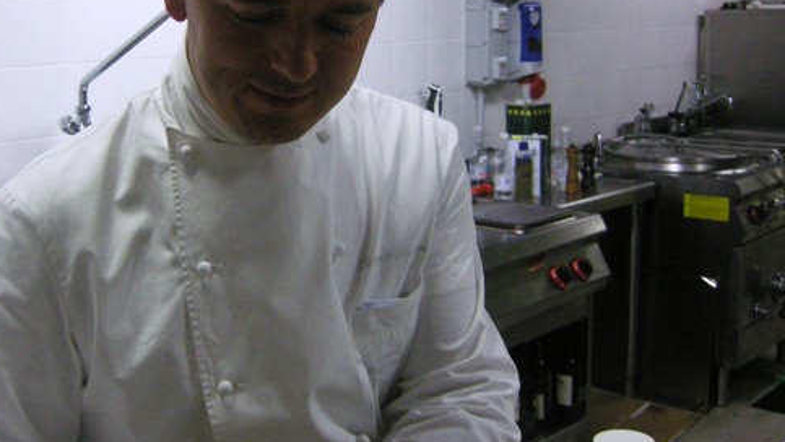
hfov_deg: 39.7
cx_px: 317
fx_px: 1083
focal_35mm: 52
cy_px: 150
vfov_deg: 23.0
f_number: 2.7
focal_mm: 7.5
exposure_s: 1/130
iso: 476
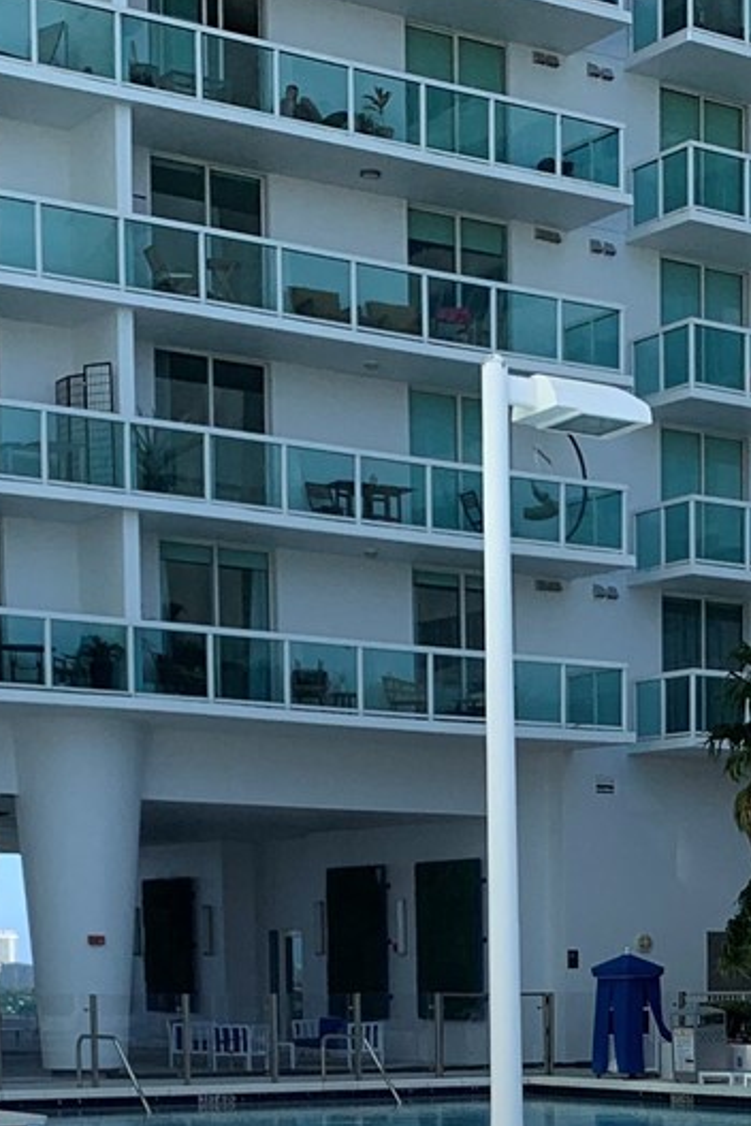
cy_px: 1218
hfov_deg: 16.4
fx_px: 2566
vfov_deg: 23.4
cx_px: 719
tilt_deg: -4.6
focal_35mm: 82
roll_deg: +0.6
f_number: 1.8
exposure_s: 1/2611
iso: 25
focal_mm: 4.25
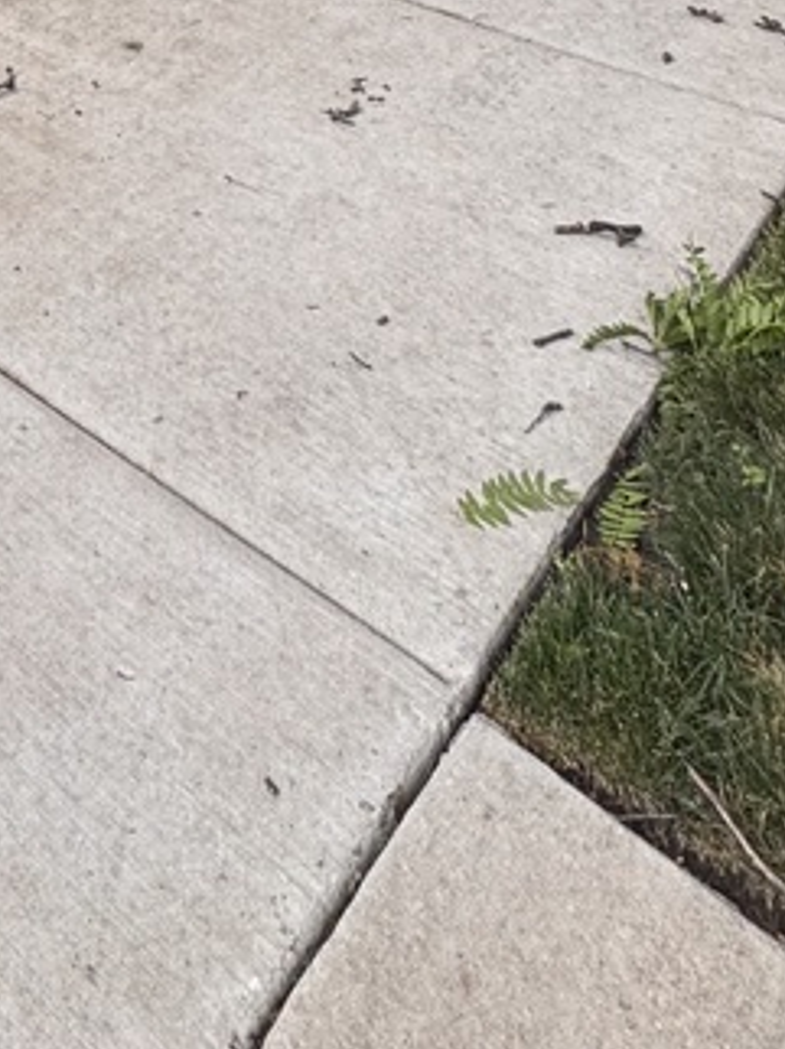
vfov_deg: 24.7
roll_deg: +2.6
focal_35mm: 47
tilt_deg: +3.0
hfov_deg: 27.3
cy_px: -700
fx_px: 1423
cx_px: -150
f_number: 2.2
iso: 40
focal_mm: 2.22
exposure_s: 1/134
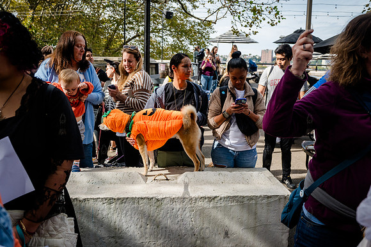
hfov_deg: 61.2
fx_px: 313
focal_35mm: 30
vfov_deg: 43.0
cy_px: 124
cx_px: 191
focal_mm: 29
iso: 1000
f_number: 5
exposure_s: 1/2500
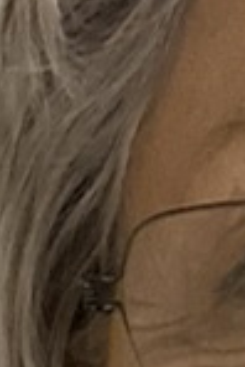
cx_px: 505
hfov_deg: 6.2
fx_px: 2200
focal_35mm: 216
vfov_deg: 9.0
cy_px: 707
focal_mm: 2.71
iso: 500
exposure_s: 1/25
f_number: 2.2
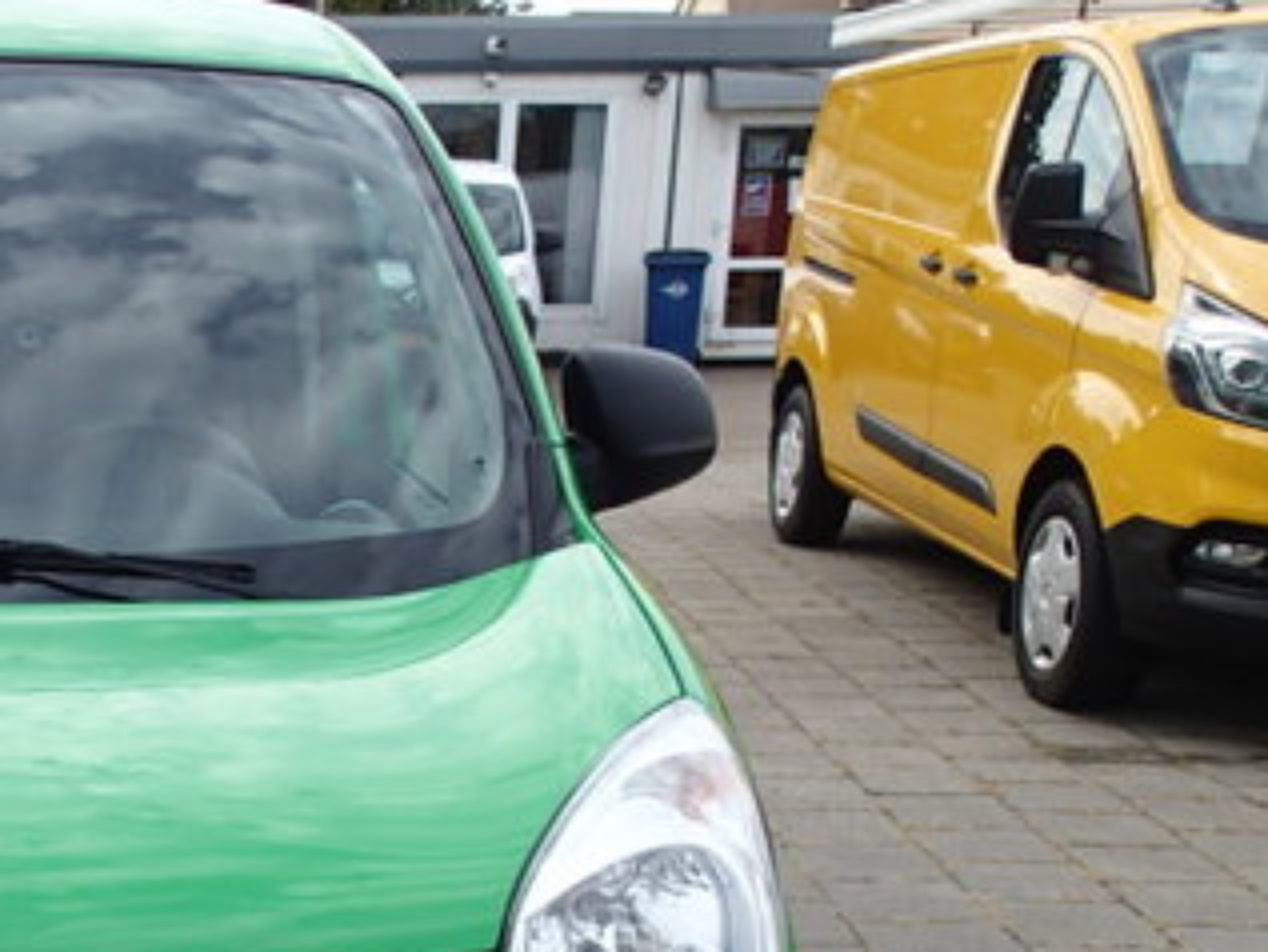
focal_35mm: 60
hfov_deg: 29.4
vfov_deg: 23.4
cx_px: -80
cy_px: 964
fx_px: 2199
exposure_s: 1/800
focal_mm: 4.5
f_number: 2.8
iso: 100
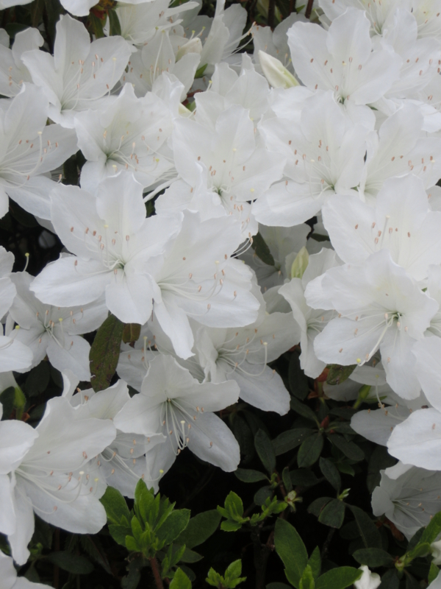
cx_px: 220
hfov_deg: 23.3
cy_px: 294
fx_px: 1070
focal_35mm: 63
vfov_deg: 30.7
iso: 80
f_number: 4.6
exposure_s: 1/200
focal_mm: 11.17
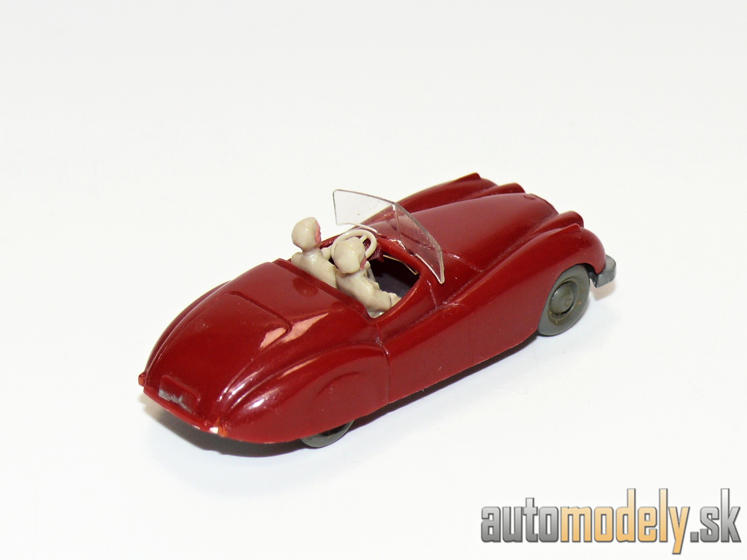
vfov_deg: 11.0
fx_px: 2913
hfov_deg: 14.6
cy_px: 280
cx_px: 374
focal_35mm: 135
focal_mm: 16.2
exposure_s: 1/30
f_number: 4
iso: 100
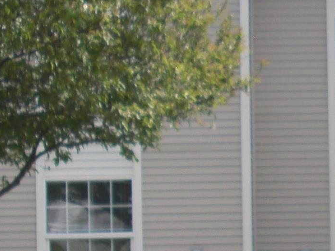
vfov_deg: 9.4
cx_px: 457
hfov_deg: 12.1
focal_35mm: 158
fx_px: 1529
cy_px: 174
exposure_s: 1/640
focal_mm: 6.3
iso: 50
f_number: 2.8
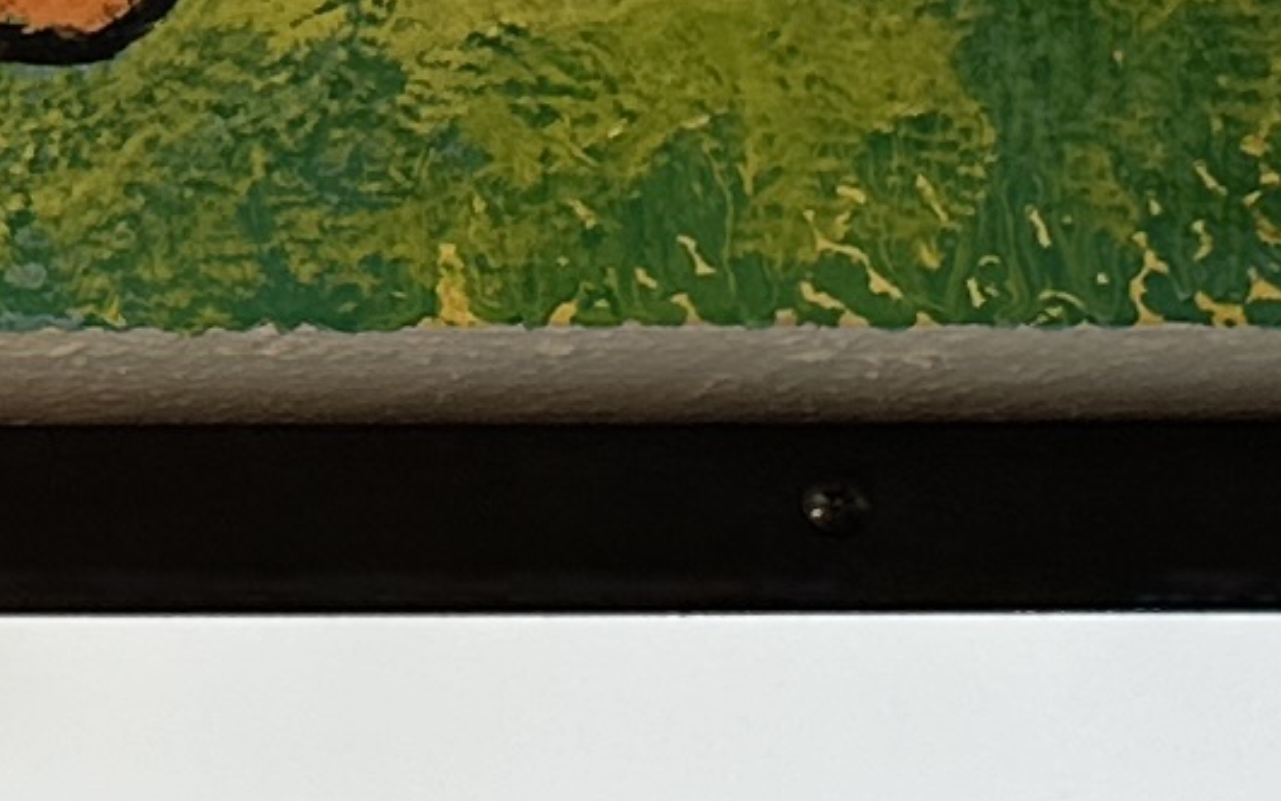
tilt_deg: +12.4
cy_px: 1160
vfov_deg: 6.7
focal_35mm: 193
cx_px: -1380
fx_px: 6739
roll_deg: -0.2
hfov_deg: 10.0
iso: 80
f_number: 1.78
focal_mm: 6.86
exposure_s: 1/248
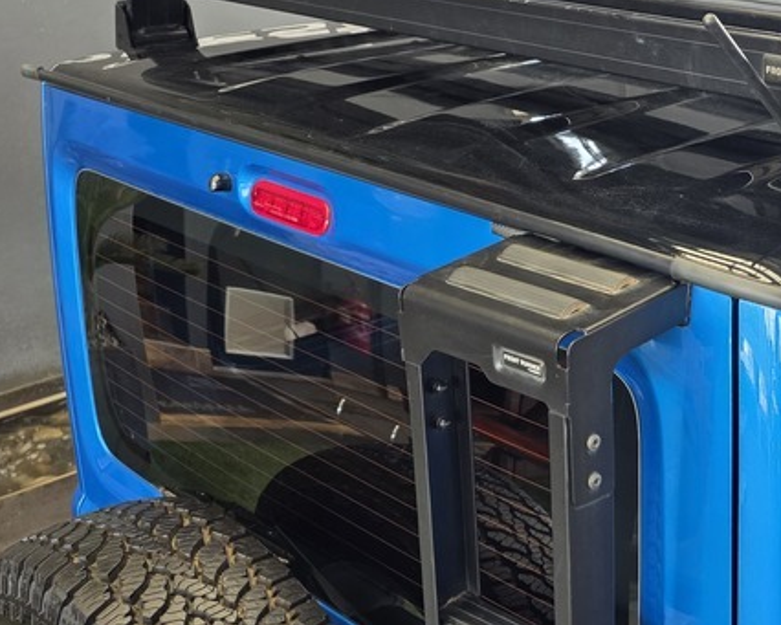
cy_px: 449
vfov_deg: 27.8
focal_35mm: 54
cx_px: 783
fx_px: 1248
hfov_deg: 32.0
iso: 125
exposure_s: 1/180
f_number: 1.7
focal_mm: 6.25
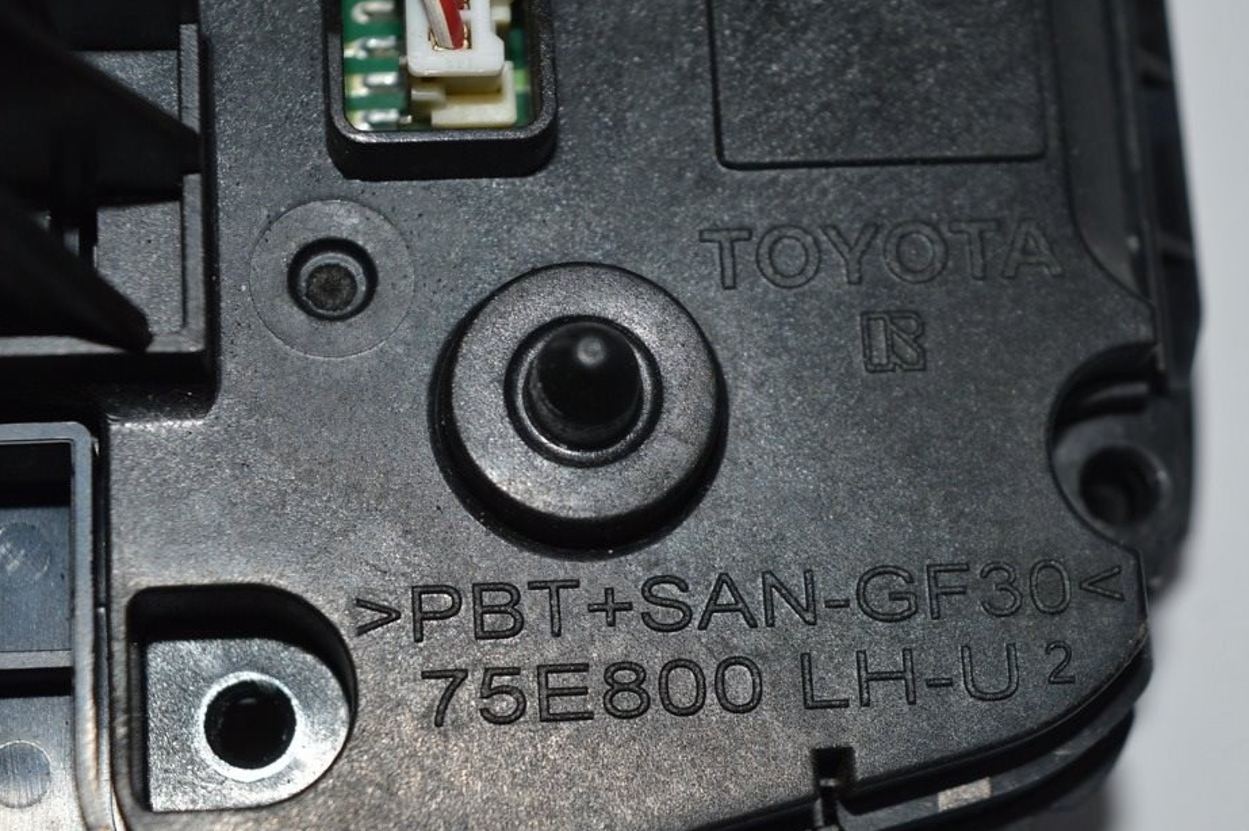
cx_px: 636
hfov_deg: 22.3
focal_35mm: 92
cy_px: 408
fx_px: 3174
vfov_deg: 14.9
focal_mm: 55
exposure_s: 1/60
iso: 100
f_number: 8
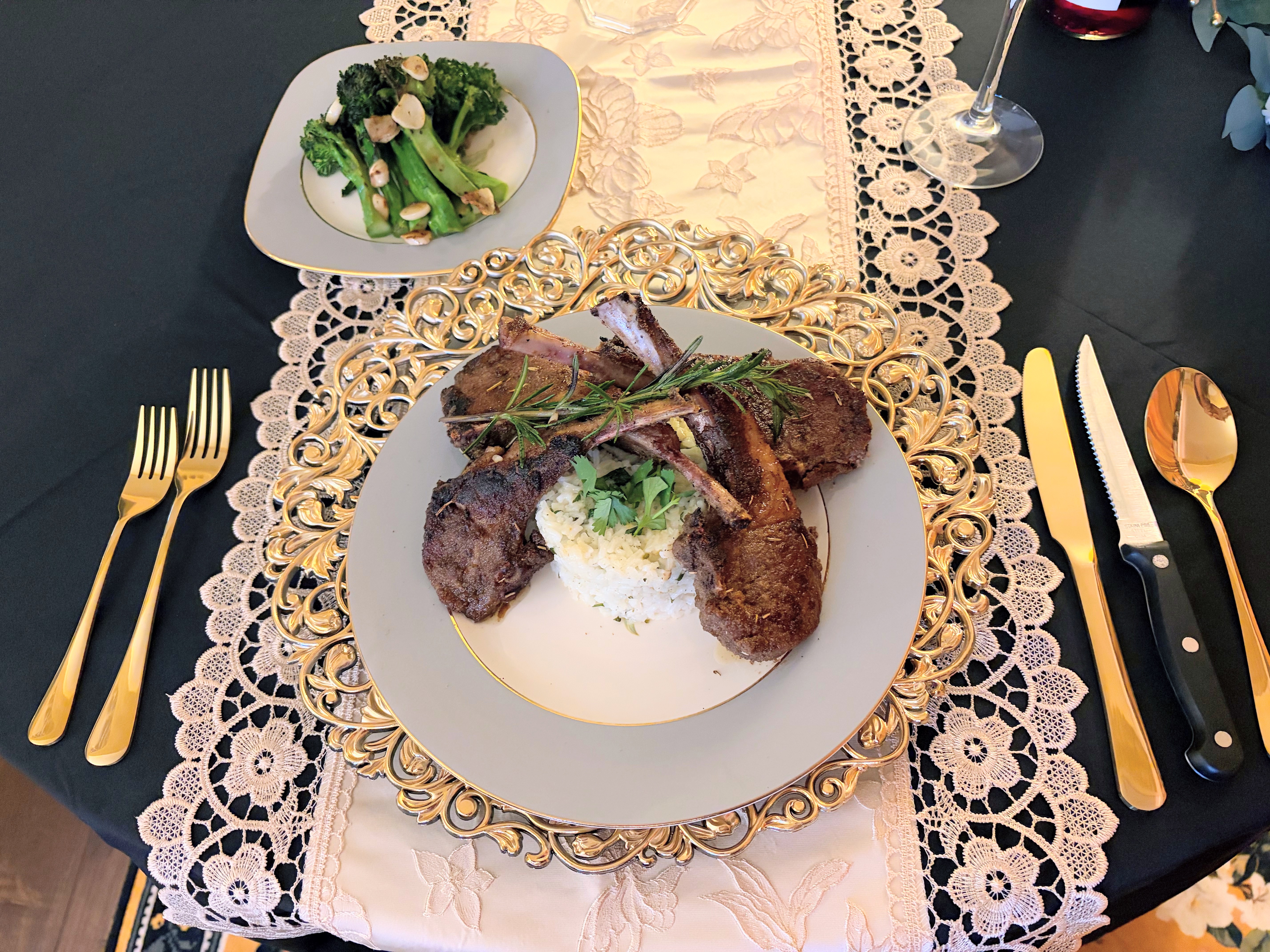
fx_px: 954
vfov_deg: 53.1
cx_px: 635
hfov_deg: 67.3
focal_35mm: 26
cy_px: 476
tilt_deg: -60.0
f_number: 1.6
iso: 640
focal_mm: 5.96
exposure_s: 1/30
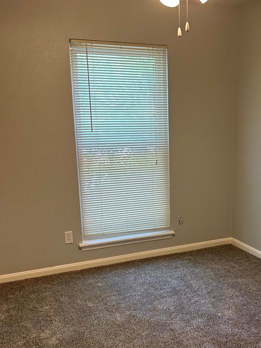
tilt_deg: -13.8
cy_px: 205
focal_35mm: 43
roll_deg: +0.6
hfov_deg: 33.0
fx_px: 432
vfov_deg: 43.7
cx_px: 193
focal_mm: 5.7
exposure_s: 1/120
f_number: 1.5
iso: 125
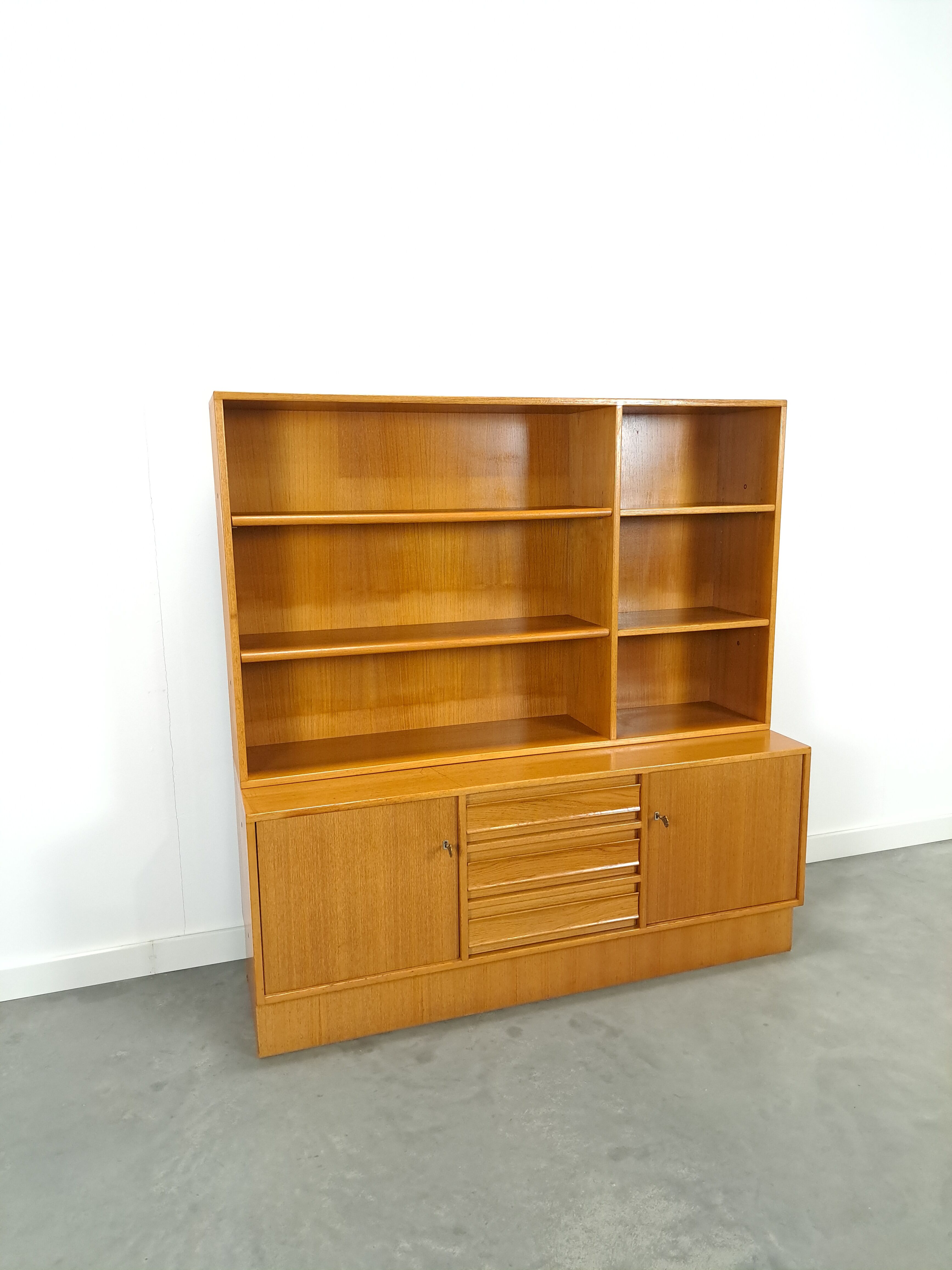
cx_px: 476
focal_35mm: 24
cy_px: 635
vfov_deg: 71.6
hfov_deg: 56.8
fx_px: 880
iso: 500
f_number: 1.8
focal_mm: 5.23
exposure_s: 1/50
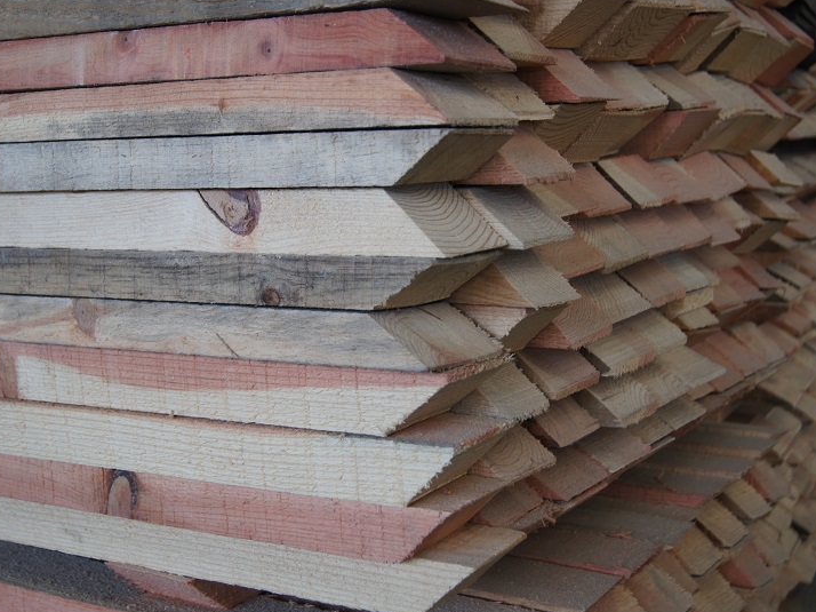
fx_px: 1273
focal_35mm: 54
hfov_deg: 35.5
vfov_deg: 27.0
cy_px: 309
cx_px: 391
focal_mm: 30
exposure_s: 1/50
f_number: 4.5
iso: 125
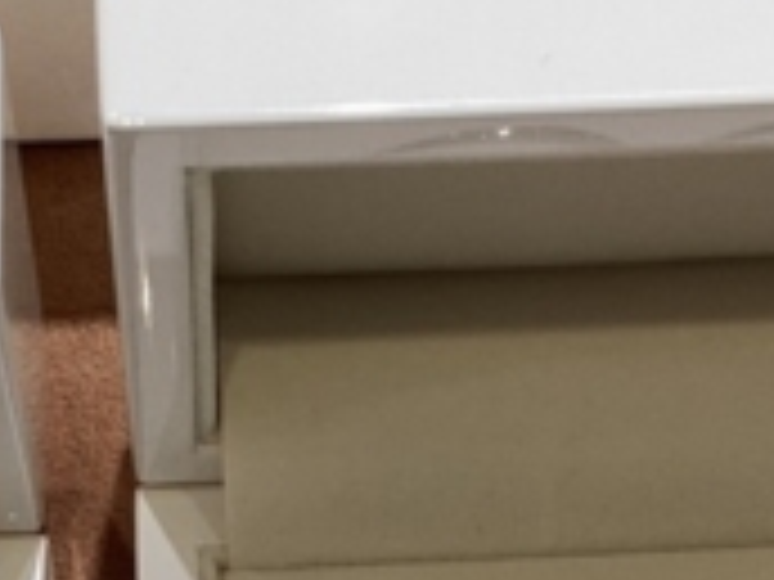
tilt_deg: -59.6
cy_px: 674
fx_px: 2415
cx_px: 364
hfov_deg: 18.2
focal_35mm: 108
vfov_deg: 13.4
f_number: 2.4
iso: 32
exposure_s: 1/120
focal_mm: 3.3
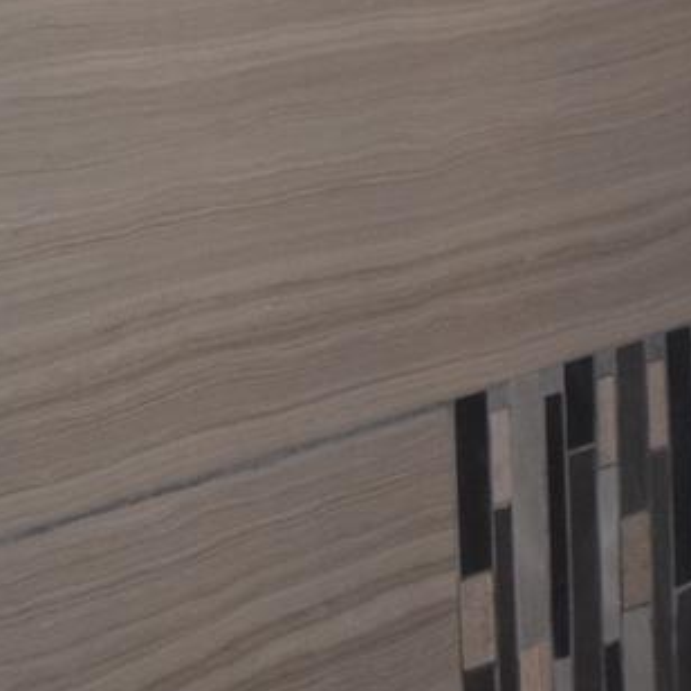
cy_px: -39
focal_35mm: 229
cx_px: 951
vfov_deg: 7.6
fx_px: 5168
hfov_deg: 7.5
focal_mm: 27
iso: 800
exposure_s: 1/80
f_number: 4.5
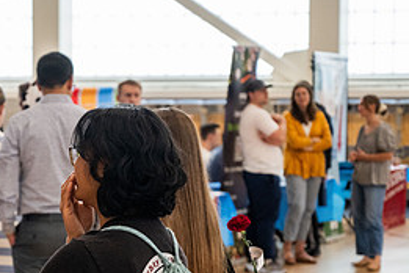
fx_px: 1840
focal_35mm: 162
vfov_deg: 8.4
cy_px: 243
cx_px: 41
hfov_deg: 12.6
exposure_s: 1/320
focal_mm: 70
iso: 2000
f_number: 4
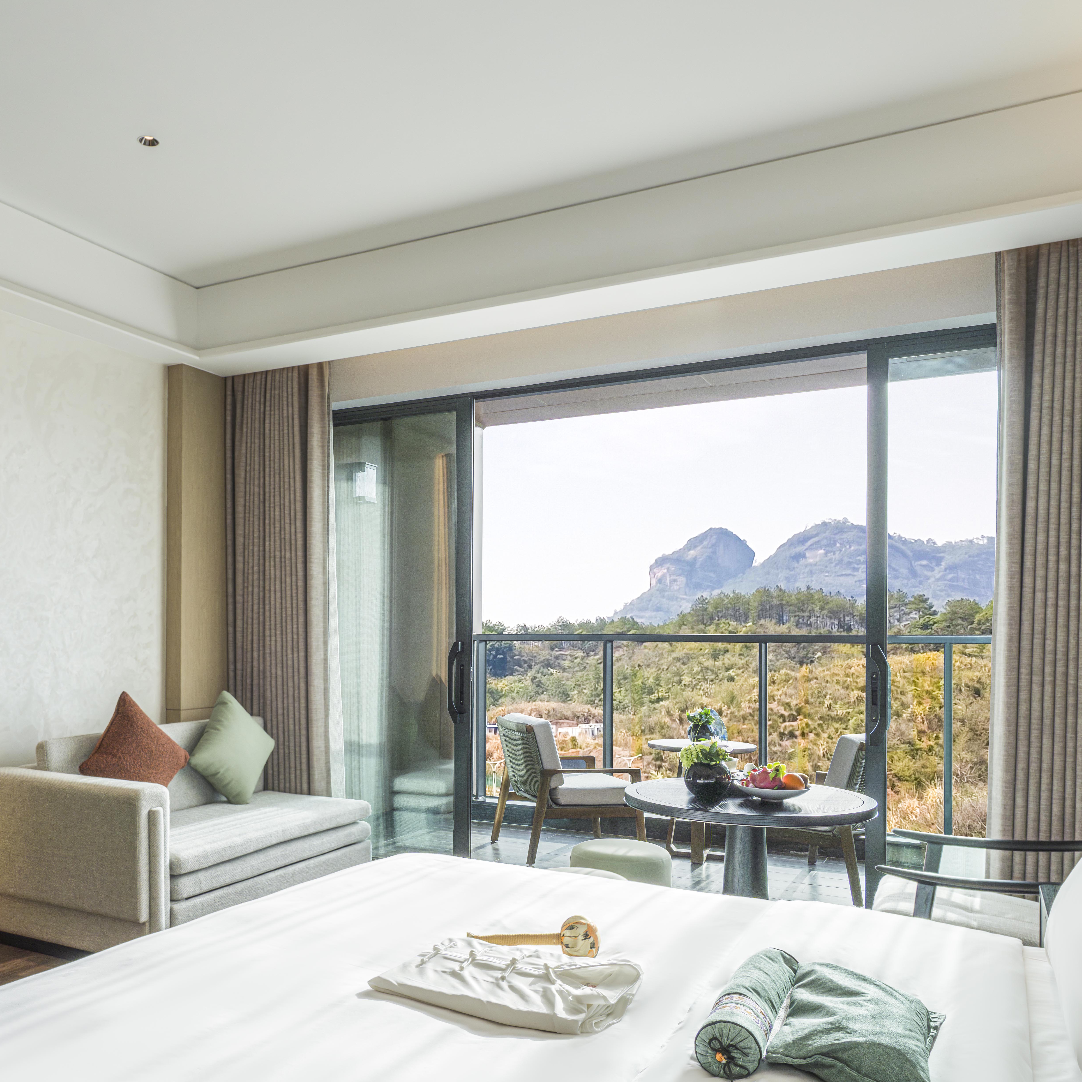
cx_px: 383
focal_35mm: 28
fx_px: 990
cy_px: 630
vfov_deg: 57.0
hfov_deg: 56.4
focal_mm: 17
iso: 100
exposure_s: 1/60
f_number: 8
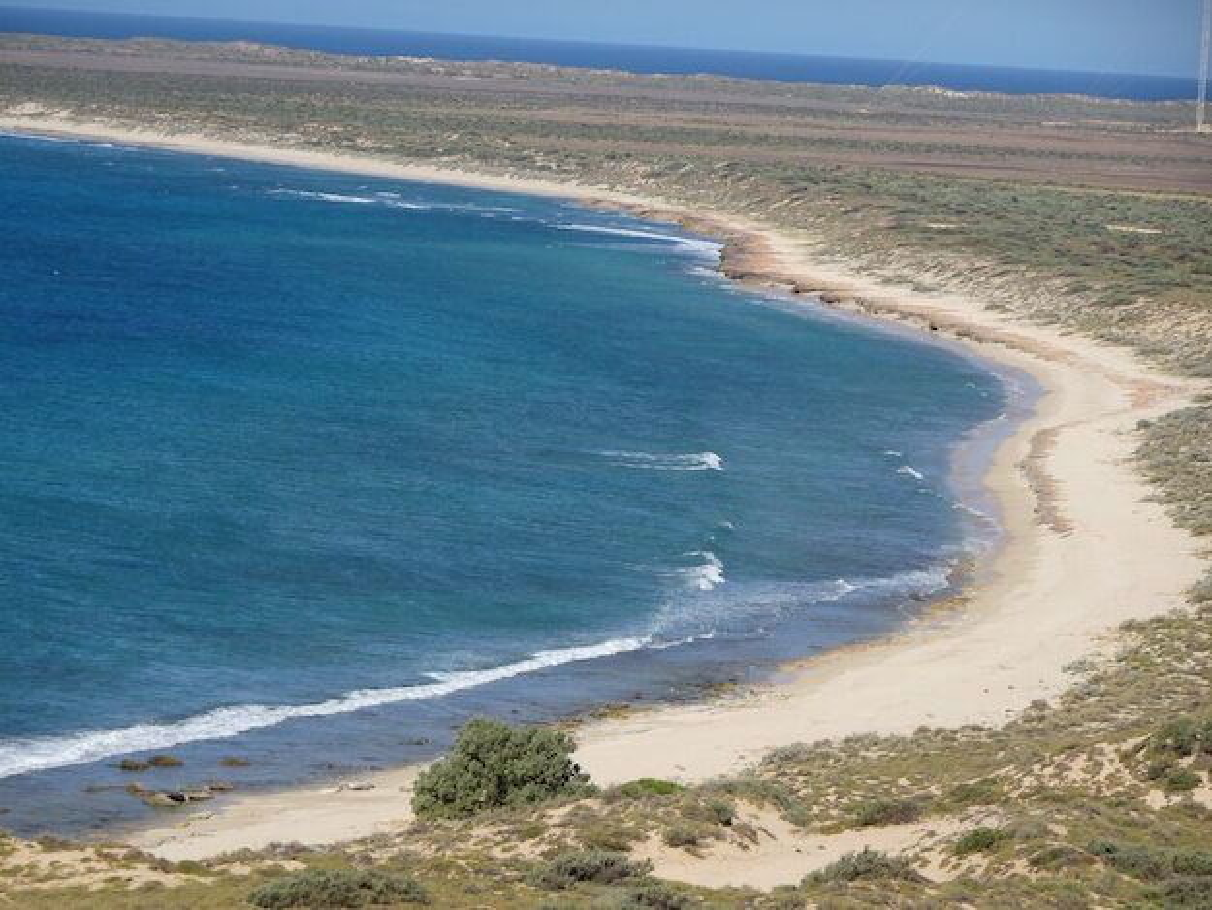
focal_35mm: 200
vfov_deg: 7.4
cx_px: 606
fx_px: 7004
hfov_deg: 9.9
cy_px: 455
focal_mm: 34.17
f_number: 6.3
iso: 80
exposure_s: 1/500
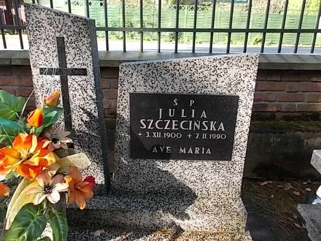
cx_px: 160
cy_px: 120
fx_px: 260
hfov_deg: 63.4
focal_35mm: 28
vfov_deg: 49.7
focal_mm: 4
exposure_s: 1/125
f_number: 2.7
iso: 80
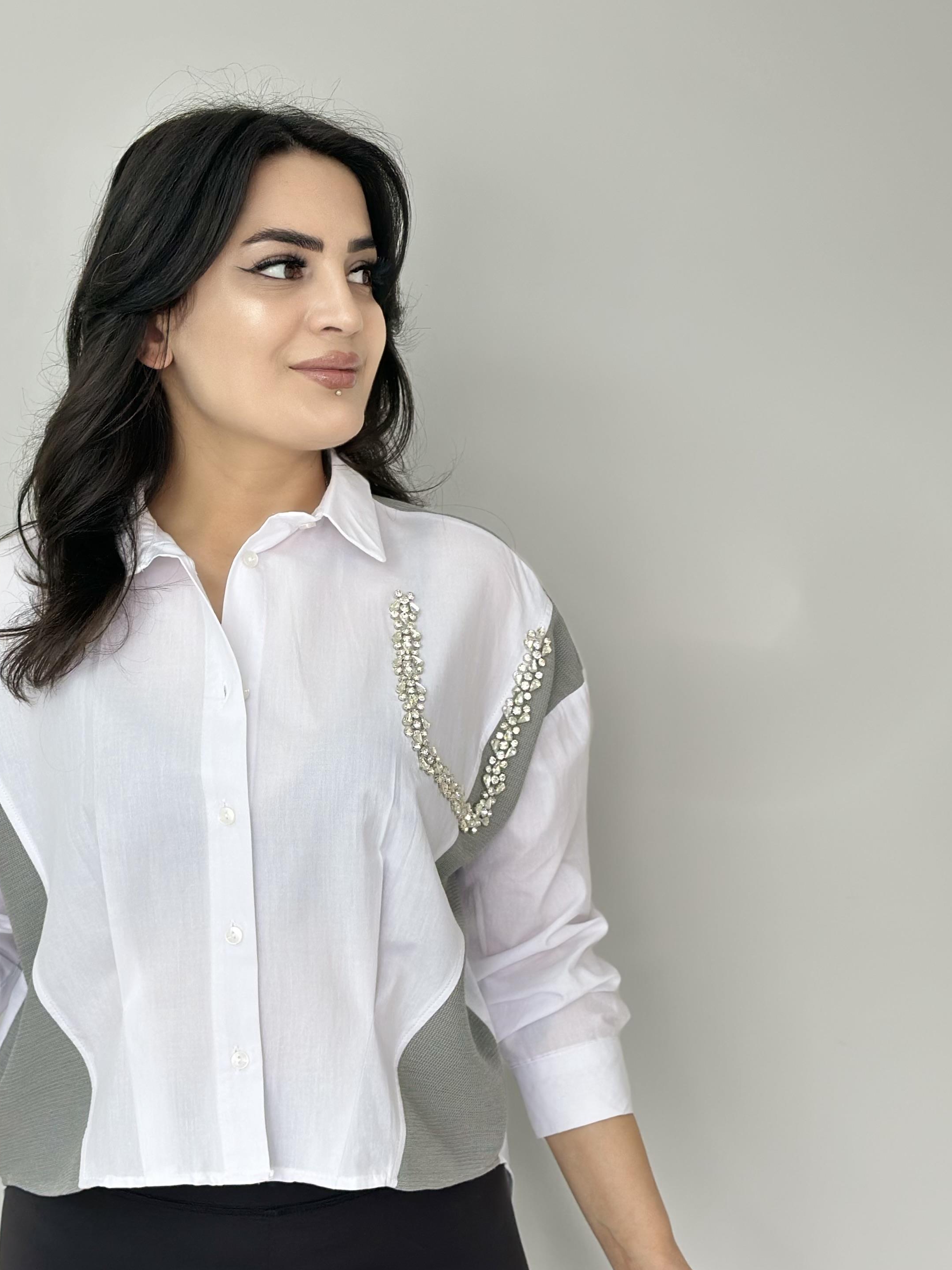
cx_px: 321
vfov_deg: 29.0
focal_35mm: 67
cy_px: 702
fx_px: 2457
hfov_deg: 21.8
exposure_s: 1/100
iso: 80
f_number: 1.78
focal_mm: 6.86
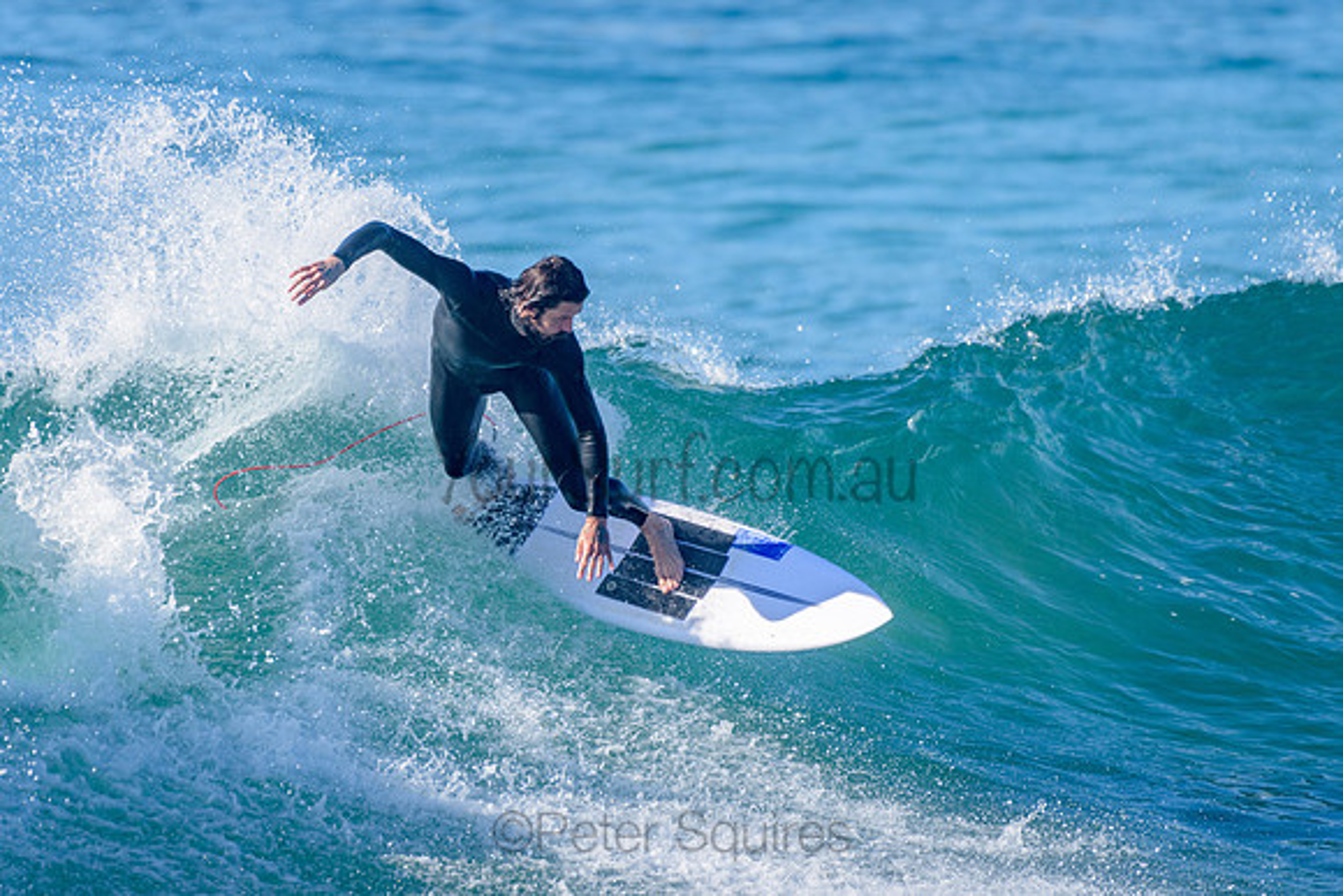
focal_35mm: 613
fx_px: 22865
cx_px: 593
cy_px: 375
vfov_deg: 2.2
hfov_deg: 3.4
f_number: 5.6
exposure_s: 1/2000
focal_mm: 500
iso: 280
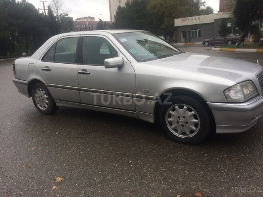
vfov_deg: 48.2
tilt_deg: -13.7
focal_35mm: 29
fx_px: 220
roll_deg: +4.2
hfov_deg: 61.7
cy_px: 98
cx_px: 132
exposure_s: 1/354
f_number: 2.2
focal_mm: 4.15
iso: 32
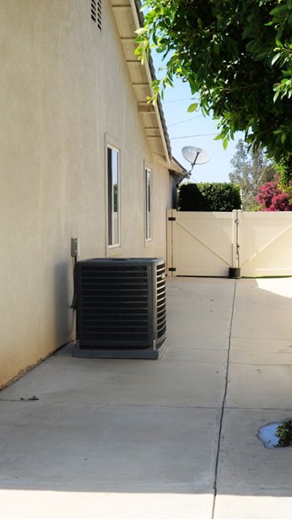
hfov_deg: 20.0
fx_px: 826
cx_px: 201
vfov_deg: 34.9
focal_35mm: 60
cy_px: 247
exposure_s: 1/250
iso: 100
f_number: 7.1
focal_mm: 24
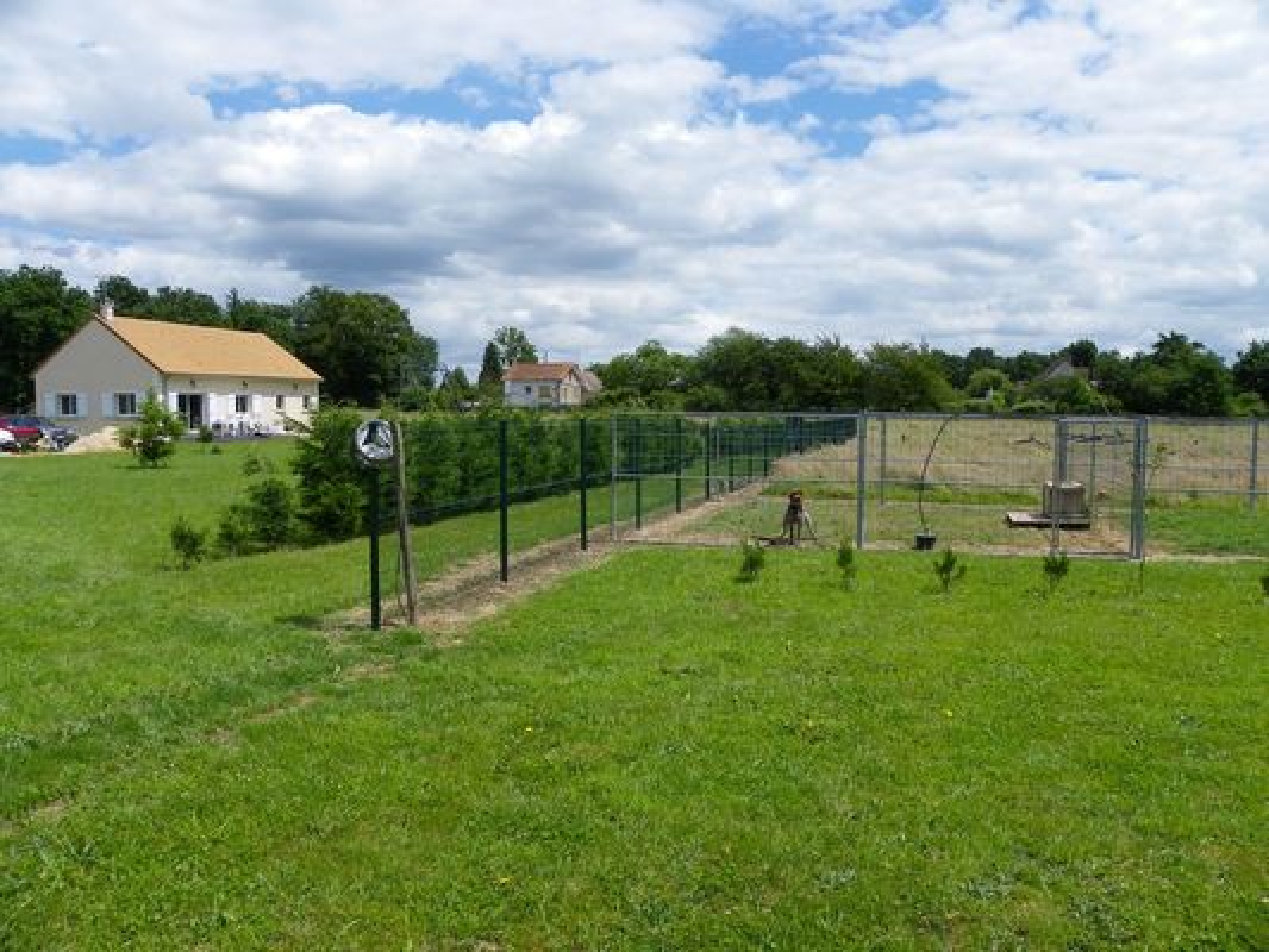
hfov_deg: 67.3
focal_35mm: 26
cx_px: 634
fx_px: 953
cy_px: 476
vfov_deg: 53.1
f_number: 5.6
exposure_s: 1/320
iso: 50
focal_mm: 4.6
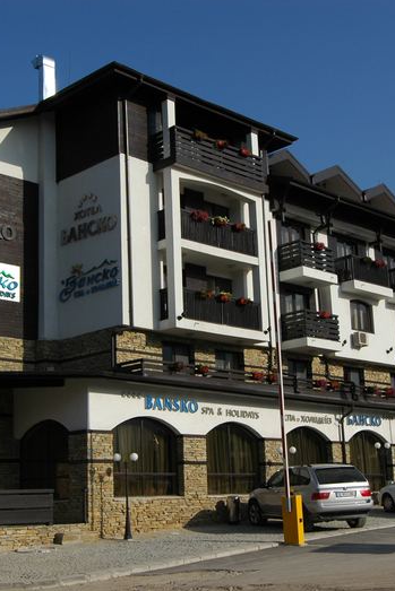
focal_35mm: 55
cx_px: 190
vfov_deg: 36.2
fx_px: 905
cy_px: 297
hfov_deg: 24.6
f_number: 10
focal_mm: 24
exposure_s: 1/400
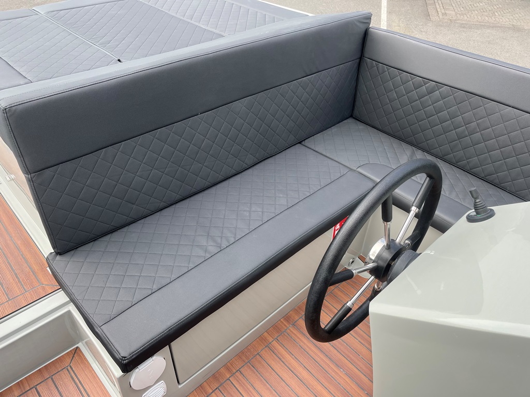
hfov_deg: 67.3
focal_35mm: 26
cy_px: 198
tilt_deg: -40.8
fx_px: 398
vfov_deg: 53.1
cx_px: 265
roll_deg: -1.2
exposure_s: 1/615
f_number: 1.6
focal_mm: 5.1
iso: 50
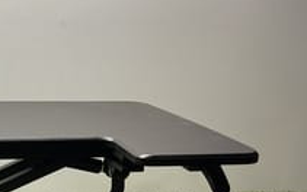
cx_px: -47
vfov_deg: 17.8
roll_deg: -0.6
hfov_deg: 25.7
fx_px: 611
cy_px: 146
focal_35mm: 73
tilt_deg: -15.4
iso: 40
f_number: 1.8
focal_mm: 3
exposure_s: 1/50
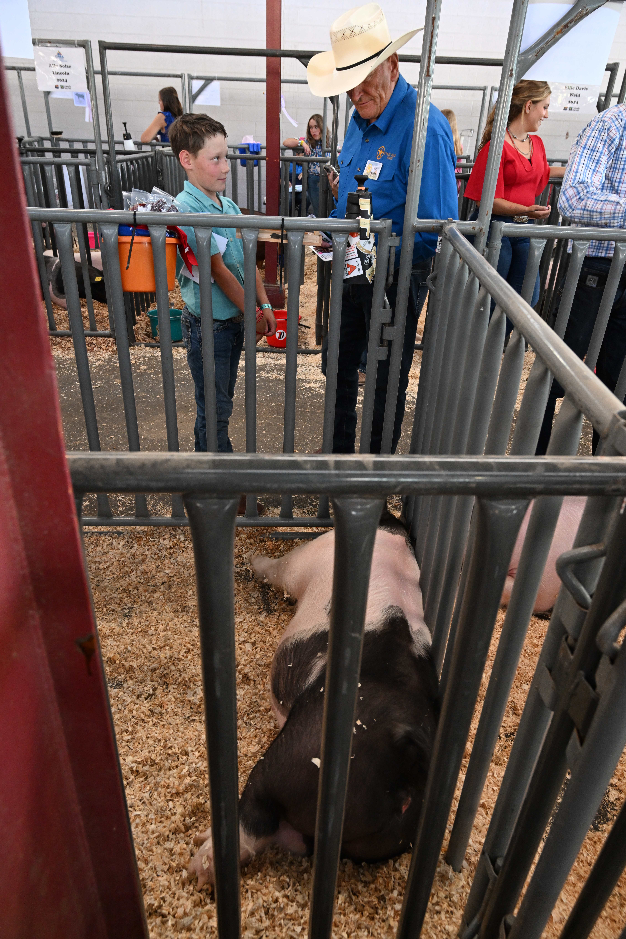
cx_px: 313
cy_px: 470
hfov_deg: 53.1
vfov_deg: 73.7
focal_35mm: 24
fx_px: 626
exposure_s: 1/60
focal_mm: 24
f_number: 6.3
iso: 3200
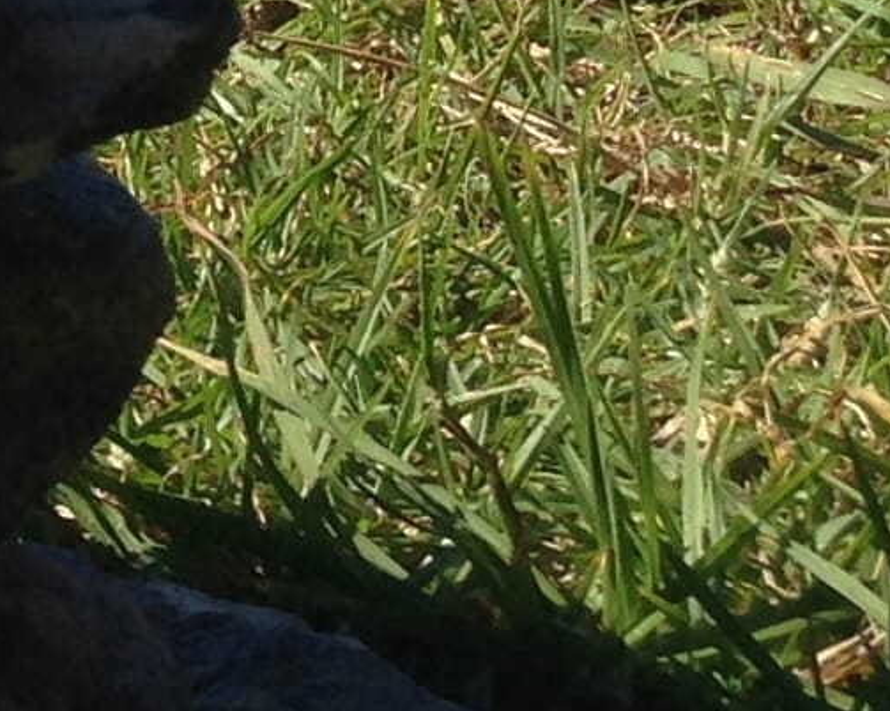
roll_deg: -0.9
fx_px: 5503
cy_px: -884
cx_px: -1509
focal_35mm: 209
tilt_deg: -12.7
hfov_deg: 8.2
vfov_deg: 7.0
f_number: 2.4
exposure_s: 1/1595
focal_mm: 4.12
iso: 50
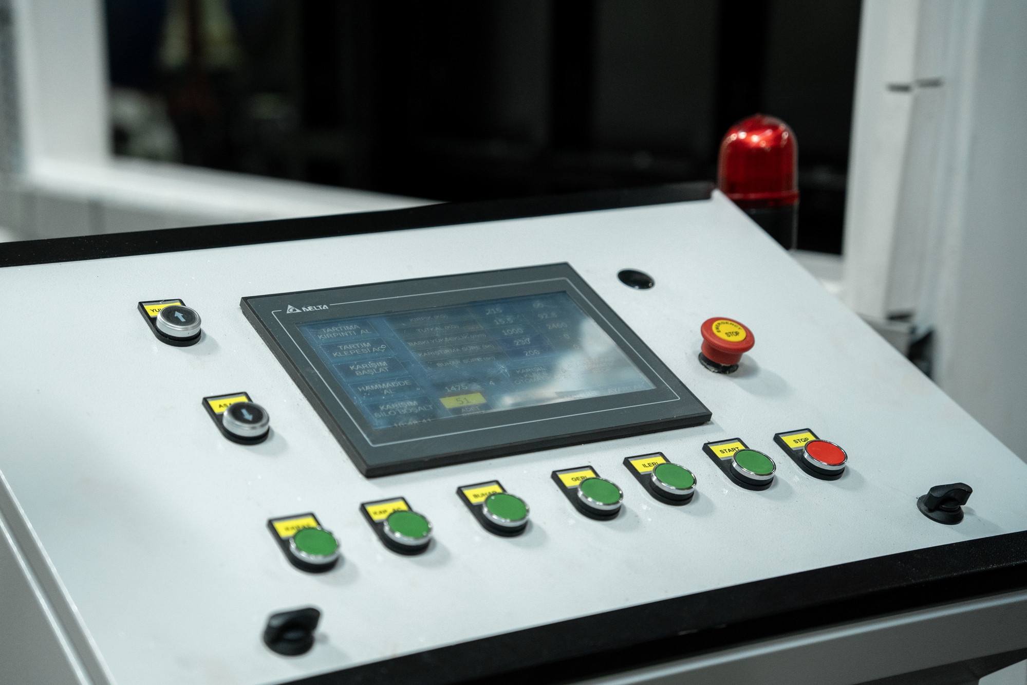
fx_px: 1834
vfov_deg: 21.1
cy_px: 342
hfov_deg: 31.3
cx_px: 514
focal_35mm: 64
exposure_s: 1/125
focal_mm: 64.3
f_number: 3.2
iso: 2000
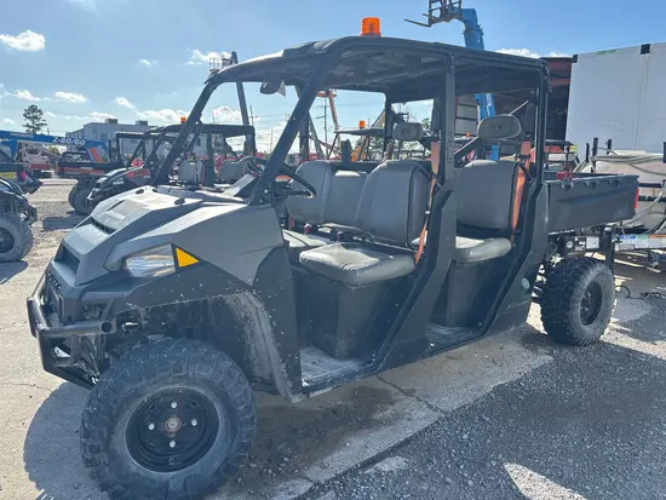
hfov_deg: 67.3
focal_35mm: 26
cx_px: 333
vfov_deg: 53.1
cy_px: 250
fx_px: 500
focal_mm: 5.96
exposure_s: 1/1567
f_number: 1.6
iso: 50
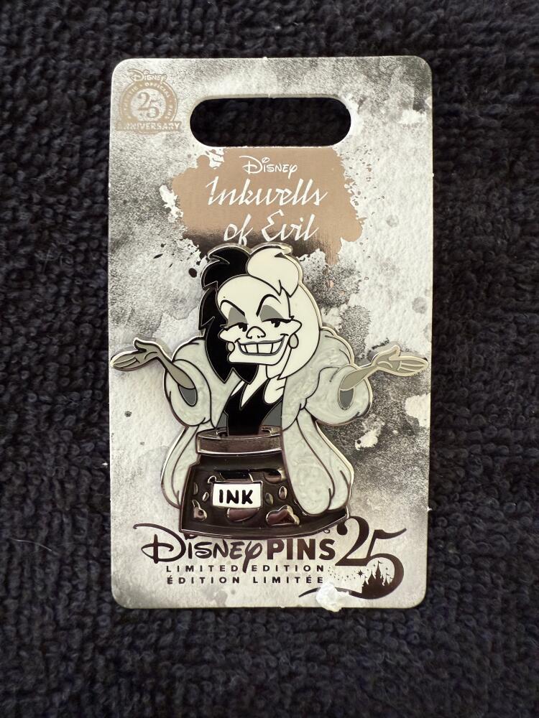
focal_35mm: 24
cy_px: 359
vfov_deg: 71.6
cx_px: 270
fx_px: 498
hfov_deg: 56.8
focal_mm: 2.22
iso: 320
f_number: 2.2
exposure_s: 1/99
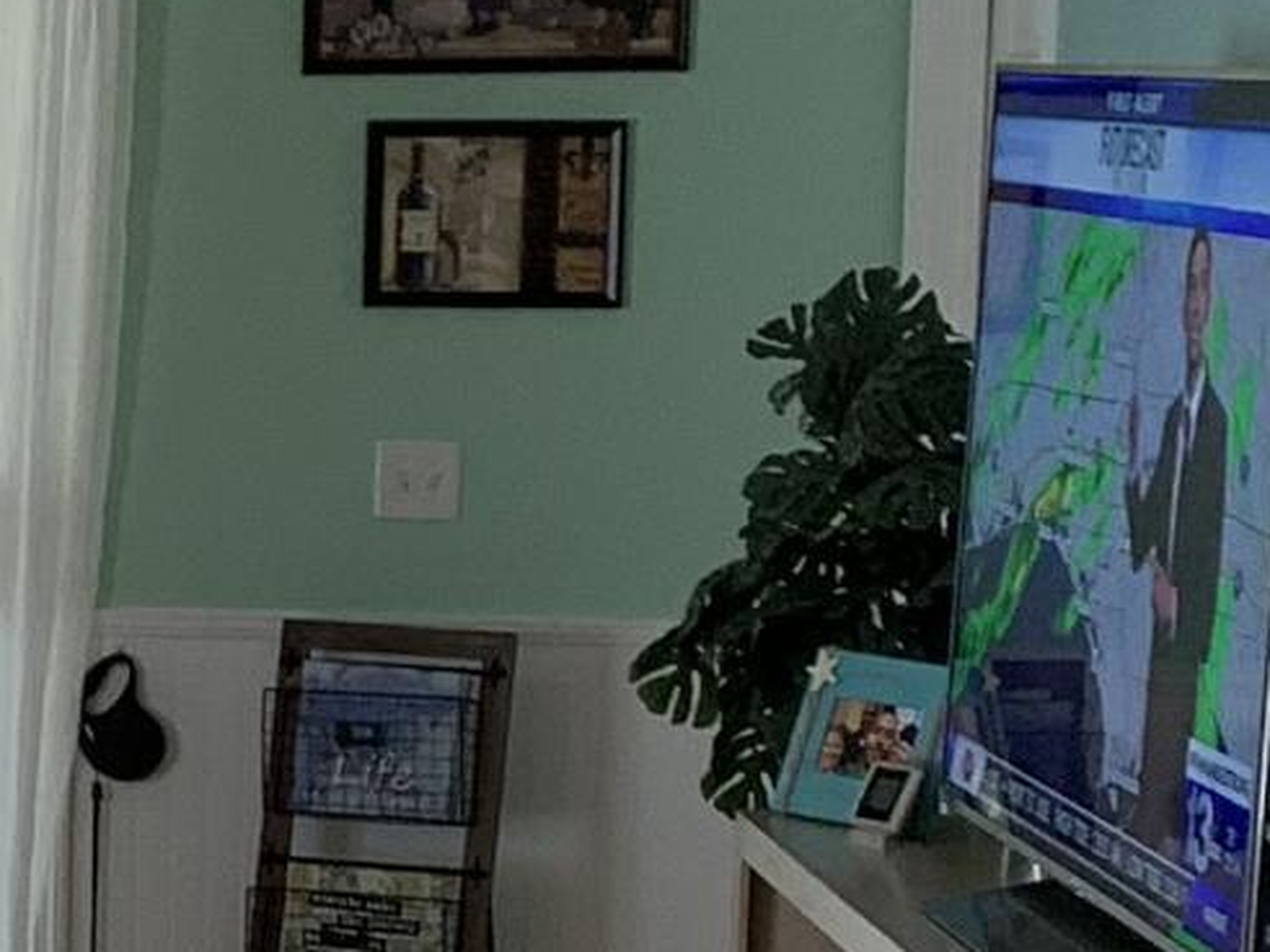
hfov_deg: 11.1
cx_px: -1381
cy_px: 600
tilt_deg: -4.4
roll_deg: +0.1
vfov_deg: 9.3
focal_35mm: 159
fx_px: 5832
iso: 64
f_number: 1.8
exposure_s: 1/60
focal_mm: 4.25
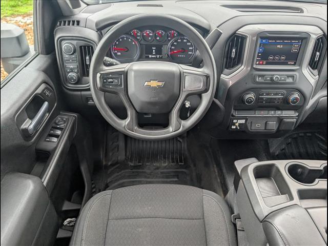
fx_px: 227
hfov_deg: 71.6
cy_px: 123
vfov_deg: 56.8
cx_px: 164
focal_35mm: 24
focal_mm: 6.9
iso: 91
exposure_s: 1/1429
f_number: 1.68
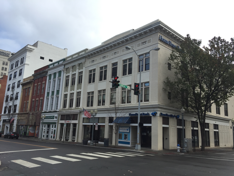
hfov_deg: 61.7
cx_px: 117
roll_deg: -3.3
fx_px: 196
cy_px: 88
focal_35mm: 29
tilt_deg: +10.3
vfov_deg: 48.2
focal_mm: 4.15
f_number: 2.2
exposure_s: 1/557
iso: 32
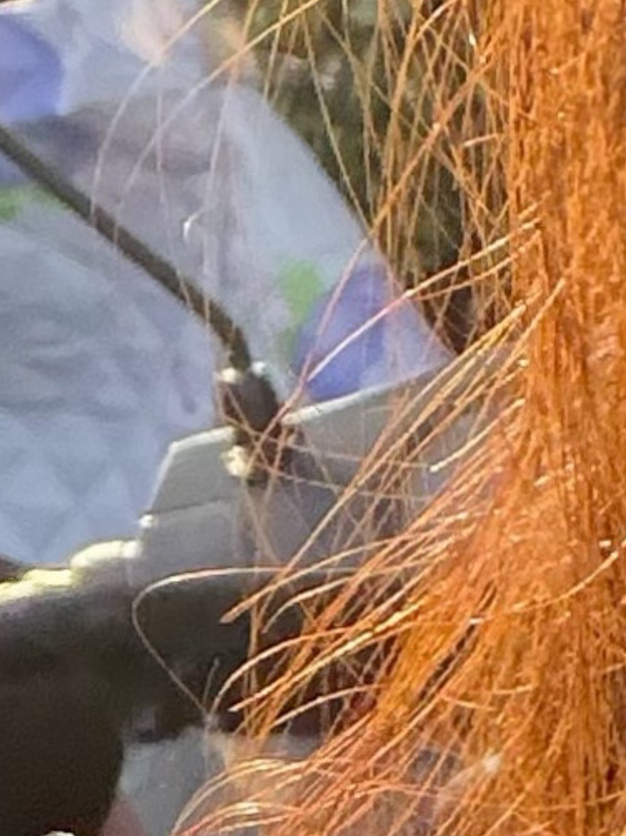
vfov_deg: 12.3
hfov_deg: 8.5
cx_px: 1493
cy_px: 721
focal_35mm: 160
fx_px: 3861
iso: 125
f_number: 1.5
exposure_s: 1/60
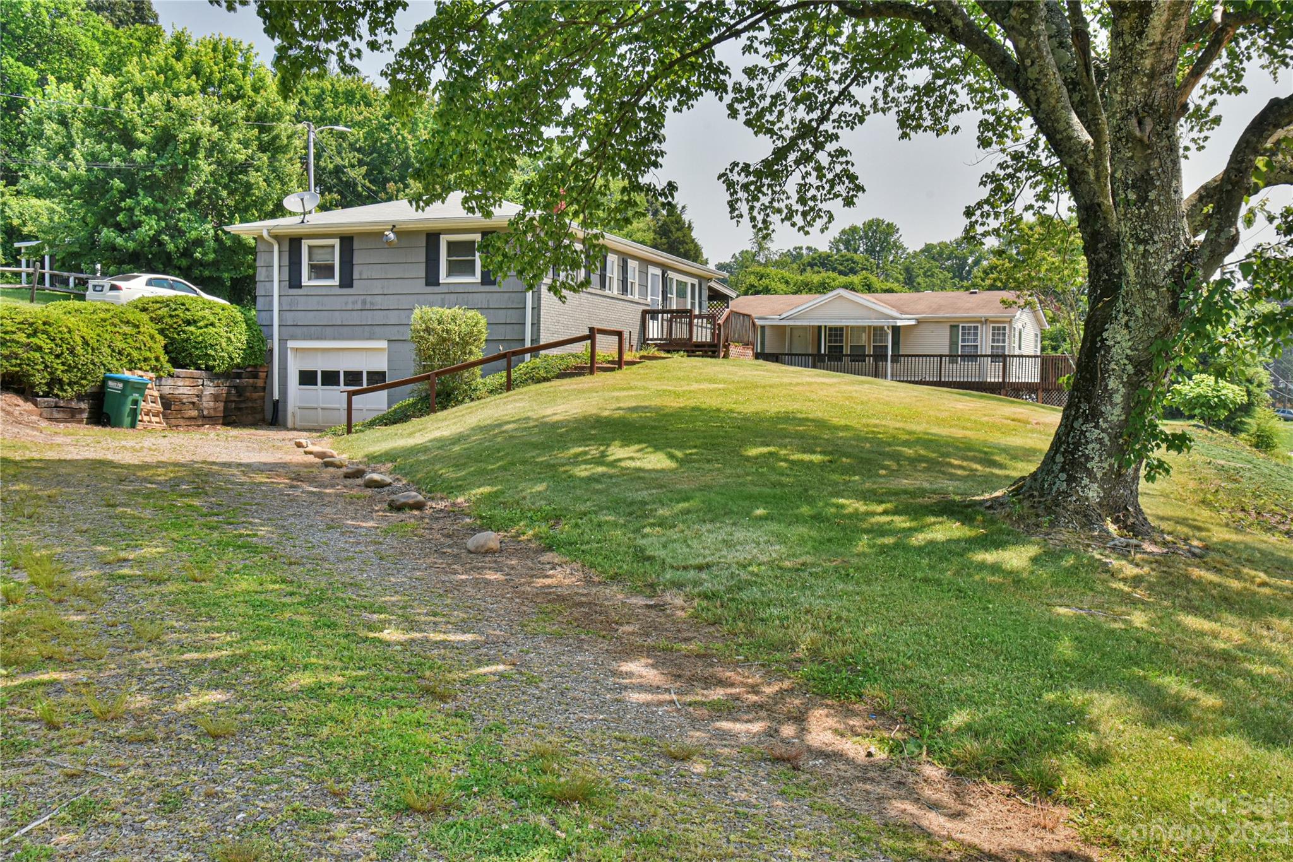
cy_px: 431
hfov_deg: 55.8
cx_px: 646
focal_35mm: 34
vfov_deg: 38.9
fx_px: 1221
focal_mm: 34
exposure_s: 1/400
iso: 1600
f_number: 10
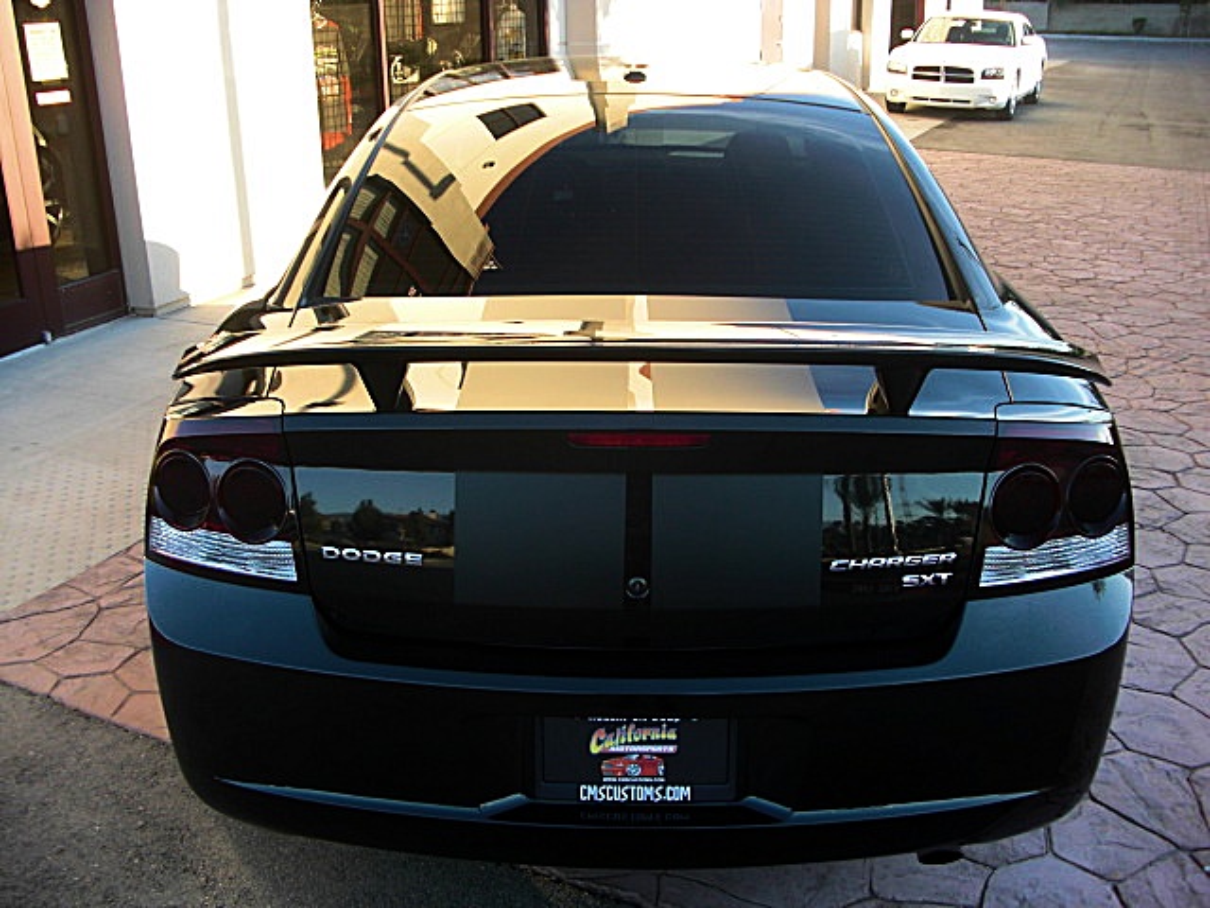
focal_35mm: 36
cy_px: 454
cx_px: 605
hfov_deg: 51.4
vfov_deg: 39.7
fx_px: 1258
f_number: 2.8
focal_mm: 6.3
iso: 50
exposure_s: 1/125
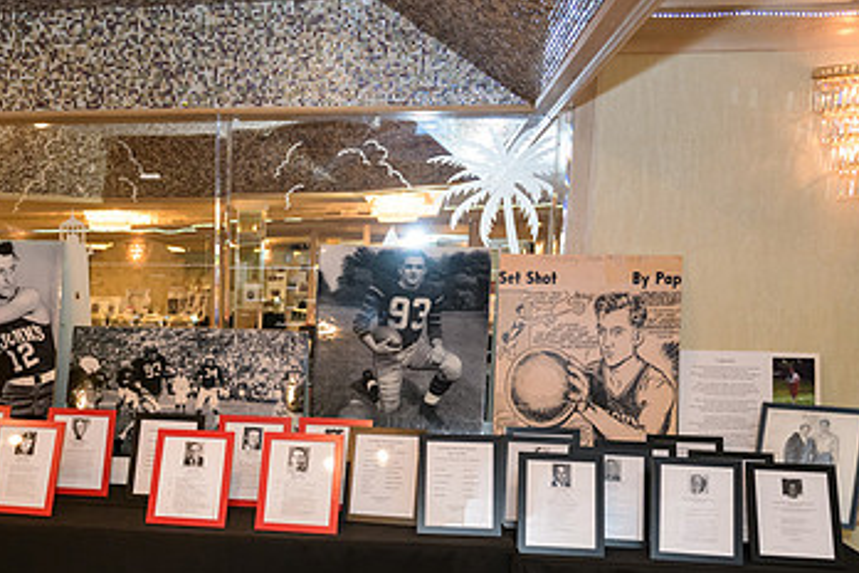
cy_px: 471
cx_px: 230
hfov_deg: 46.9
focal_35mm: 40
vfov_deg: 32.4
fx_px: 954
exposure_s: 1/125
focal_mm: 24
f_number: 3.2
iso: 1600
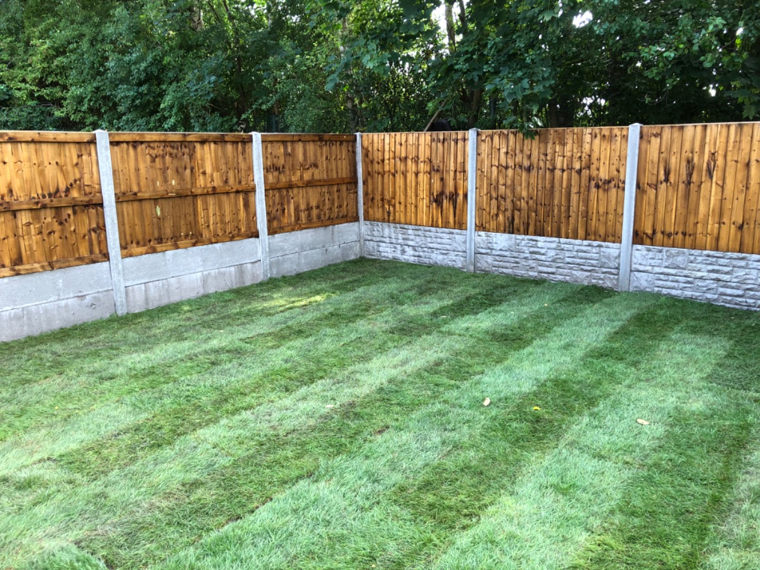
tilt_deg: -11.3
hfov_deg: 63.4
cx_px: 380
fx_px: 615
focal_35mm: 28
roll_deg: +0.7
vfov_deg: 49.7
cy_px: 285
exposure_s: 1/120
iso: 40
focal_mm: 3.99
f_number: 1.8
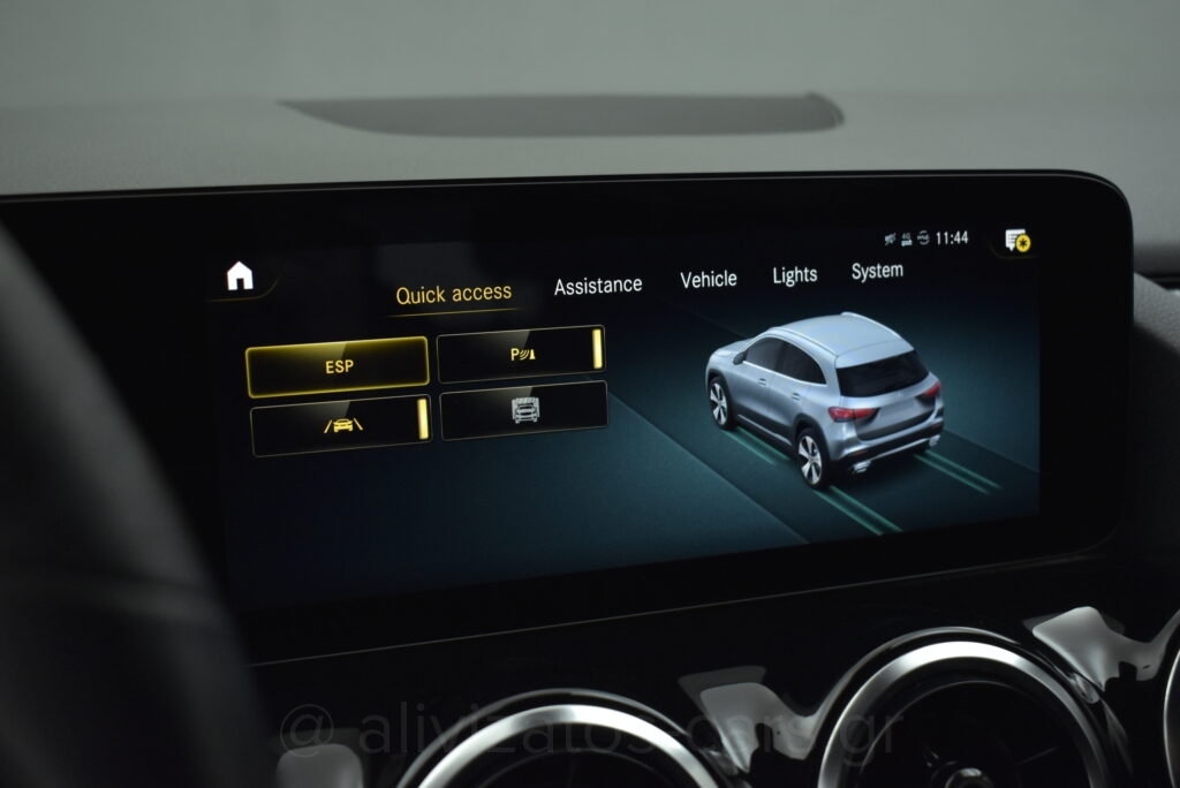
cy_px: 394
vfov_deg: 34.3
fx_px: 1279
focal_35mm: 39
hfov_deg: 49.5
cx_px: 590
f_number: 4
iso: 1600
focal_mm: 26
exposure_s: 1/160
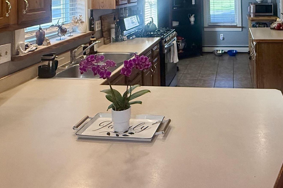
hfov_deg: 53.9
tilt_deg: +0.8
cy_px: -13
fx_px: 267
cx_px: 202
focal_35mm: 34
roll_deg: +1.5
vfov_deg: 34.3
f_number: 2.2
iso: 250
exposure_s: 1/120
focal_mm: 2.22
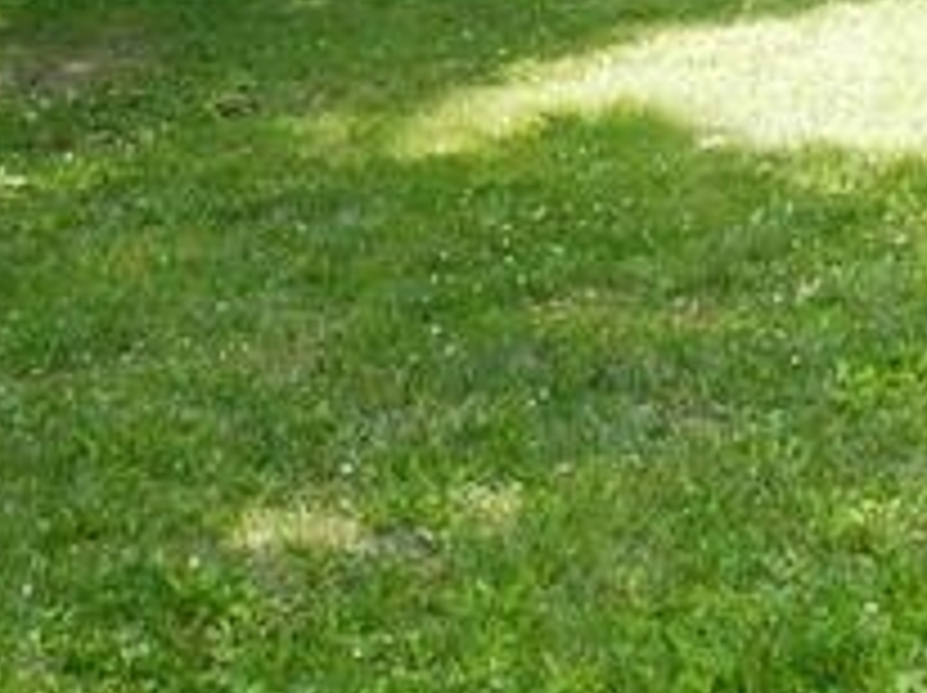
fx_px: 3076
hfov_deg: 17.1
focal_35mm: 115
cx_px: 504
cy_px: -63
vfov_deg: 12.6
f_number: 2.8
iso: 100
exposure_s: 1/250
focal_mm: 6.1
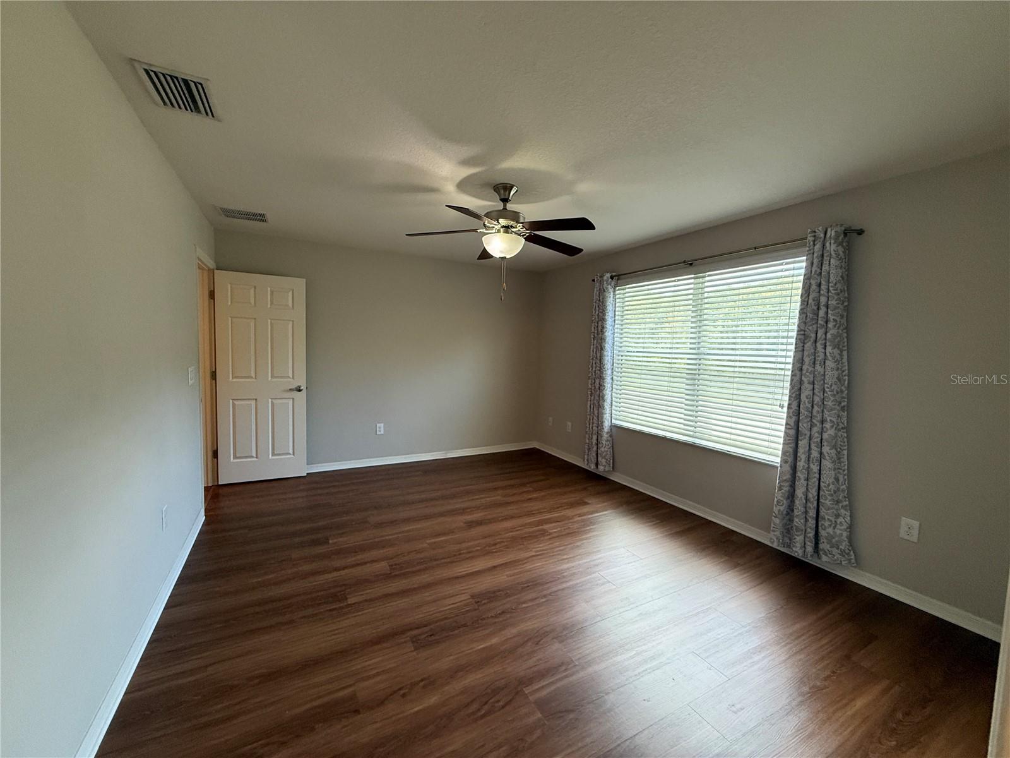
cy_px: 379
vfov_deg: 85.7
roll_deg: -1.8
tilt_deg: -4.6
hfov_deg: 102.1
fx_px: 408
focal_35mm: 14
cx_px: 505
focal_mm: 2.22
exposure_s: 1/120
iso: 200
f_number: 2.2
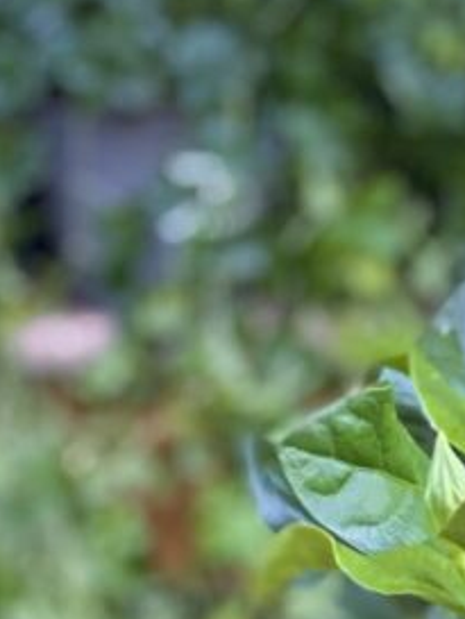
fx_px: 3436
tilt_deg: -25.2
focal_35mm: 192
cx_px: 653
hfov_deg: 7.6
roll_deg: +0.5
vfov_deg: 9.7
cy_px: 1131
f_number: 2
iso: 250
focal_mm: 6
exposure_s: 1/65
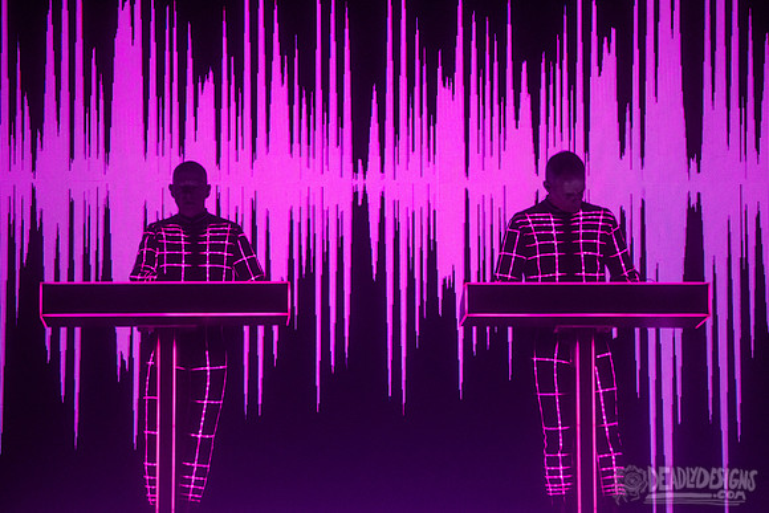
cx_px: 413
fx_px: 3864
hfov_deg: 11.4
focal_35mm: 181
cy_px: 254
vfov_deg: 7.6
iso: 2500
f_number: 3.2
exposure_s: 1/320
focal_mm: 160
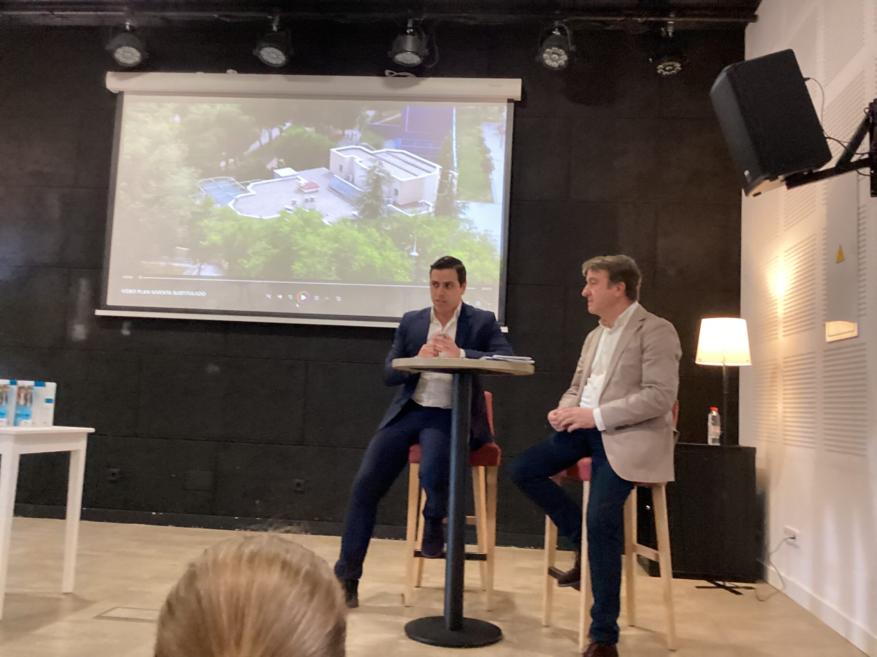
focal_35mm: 31
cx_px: 438
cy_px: 328
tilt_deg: +5.3
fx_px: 785
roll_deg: -3.6
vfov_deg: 45.4
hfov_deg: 58.4
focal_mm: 3.3
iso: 320
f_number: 2.4
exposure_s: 1/50
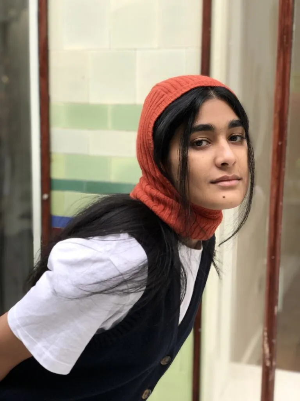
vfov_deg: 36.8
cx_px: 150
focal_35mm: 52
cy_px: 200
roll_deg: -1.5
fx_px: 601
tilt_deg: -9.9
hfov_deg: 28.0
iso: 32
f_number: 2.4
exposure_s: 1/50
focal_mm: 6
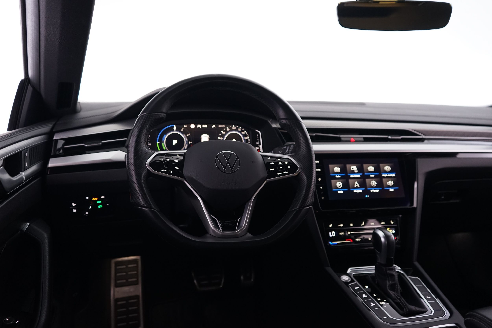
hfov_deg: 63.7
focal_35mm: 29
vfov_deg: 45.0
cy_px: 164
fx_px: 396
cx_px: 246
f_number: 4
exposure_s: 1/6
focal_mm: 29
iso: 1250
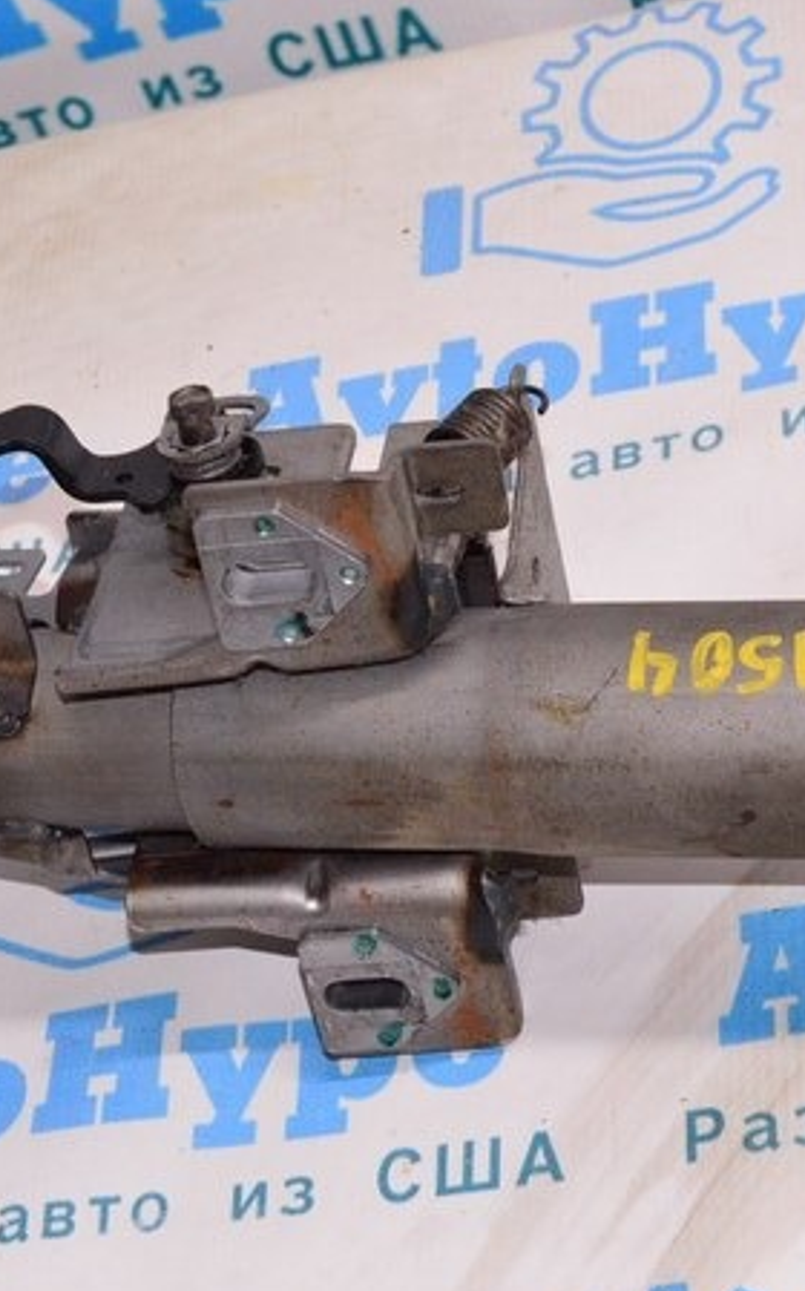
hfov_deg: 13.9
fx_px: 3311
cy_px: 700
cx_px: 443
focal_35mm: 94
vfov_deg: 22.1
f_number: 8
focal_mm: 27
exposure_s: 1/80
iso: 1600
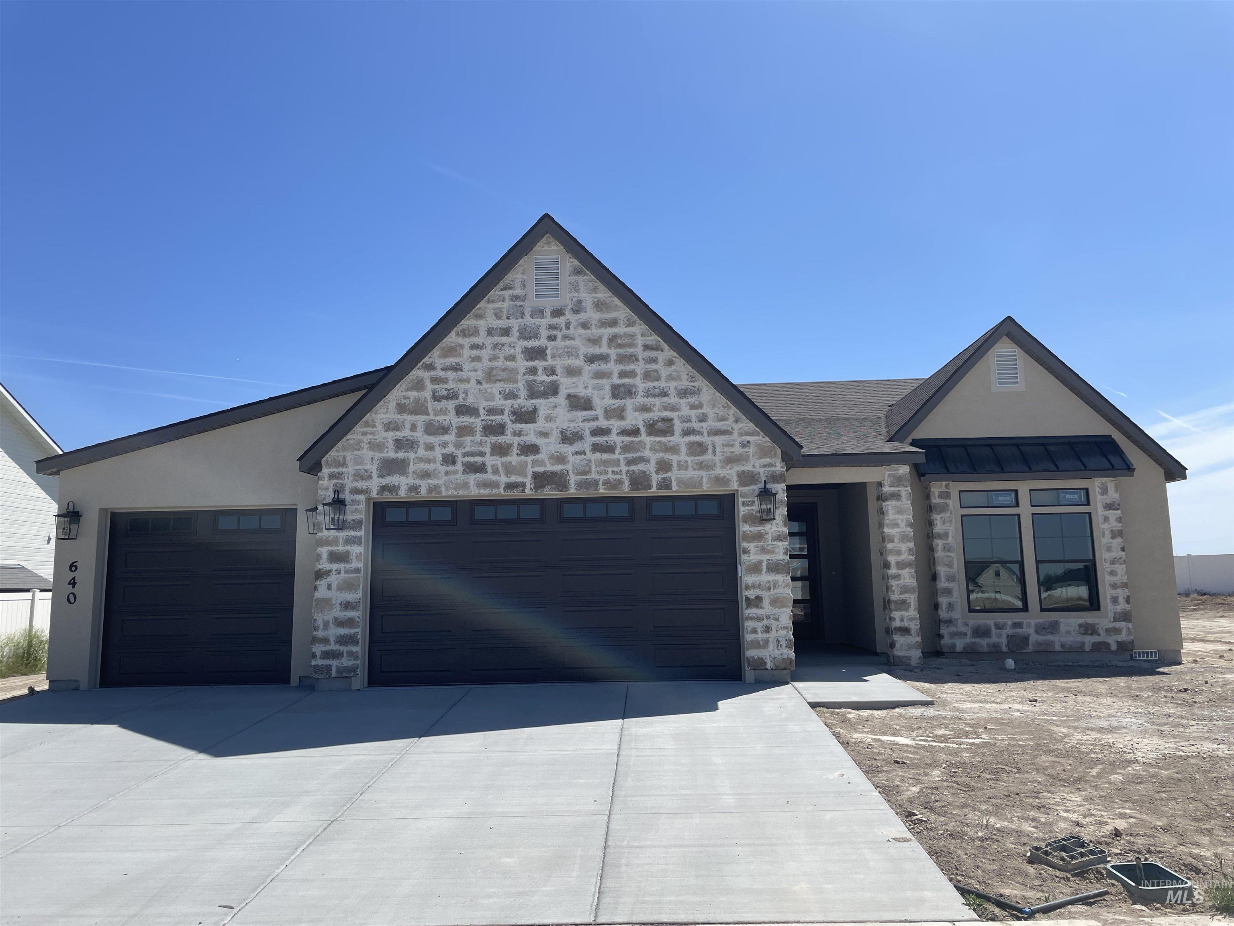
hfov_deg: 67.3
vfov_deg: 53.1
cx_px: 617
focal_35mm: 26
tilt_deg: +9.4
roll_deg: +1.3
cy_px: 463
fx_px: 927
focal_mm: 4.2
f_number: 1.6
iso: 32
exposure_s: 1/4831
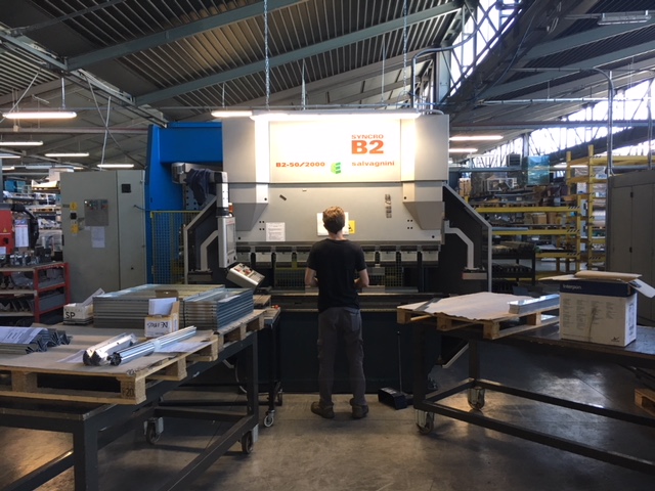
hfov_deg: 61.7
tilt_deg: -3.1
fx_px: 549
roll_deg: +0.9
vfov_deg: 48.2
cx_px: 328
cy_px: 246
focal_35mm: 29
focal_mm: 4.15
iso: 50
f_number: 2.2
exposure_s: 1/33
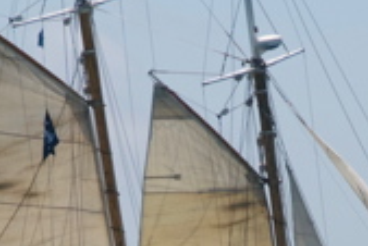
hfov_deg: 2.6
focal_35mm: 781
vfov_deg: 1.8
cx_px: 275
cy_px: 261
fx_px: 7990
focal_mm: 150
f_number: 5.6
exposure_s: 1/4000
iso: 800
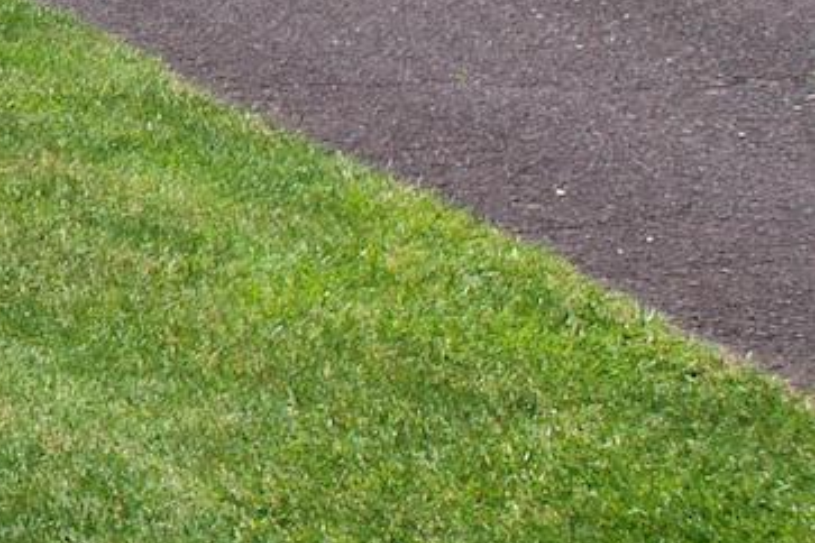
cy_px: -459
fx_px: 2603
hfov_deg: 12.5
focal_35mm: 115
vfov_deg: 11.1
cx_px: -1316
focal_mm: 8.38
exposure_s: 1/1000
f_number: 2.8
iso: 100
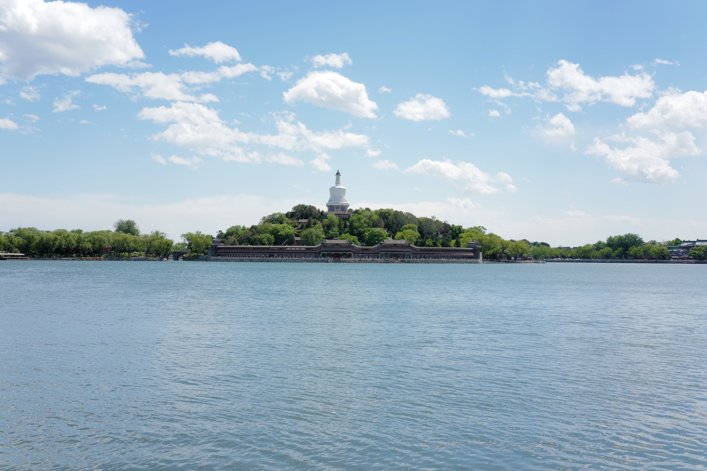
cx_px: 354
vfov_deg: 31.2
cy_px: 236
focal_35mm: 43
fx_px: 844
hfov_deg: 45.5
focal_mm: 43
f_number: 11
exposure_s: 1/125
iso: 100
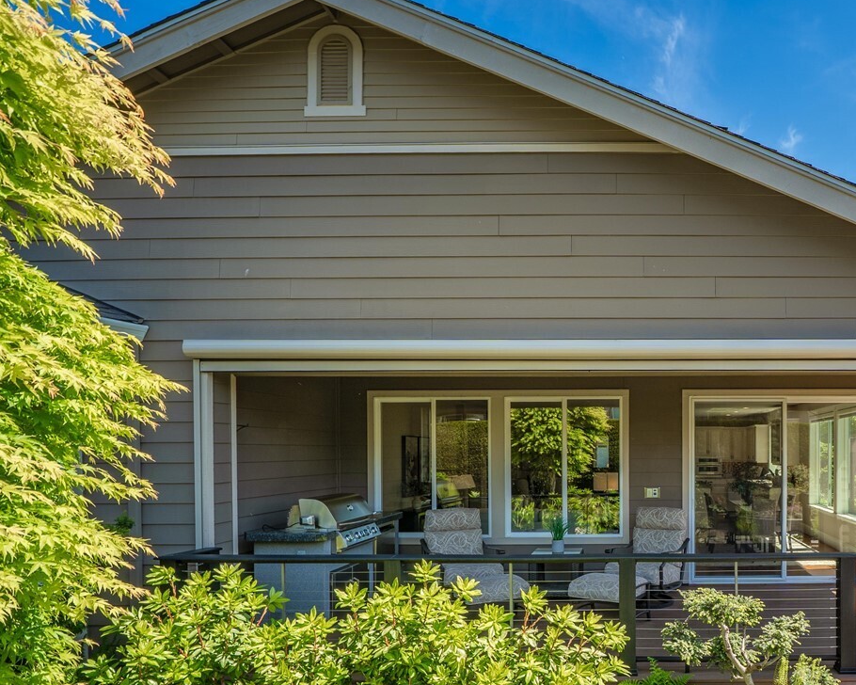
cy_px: 428
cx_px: 618
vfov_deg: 64.6
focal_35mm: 21
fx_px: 532
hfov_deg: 73.4
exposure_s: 1/100
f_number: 7.1
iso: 100
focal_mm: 12
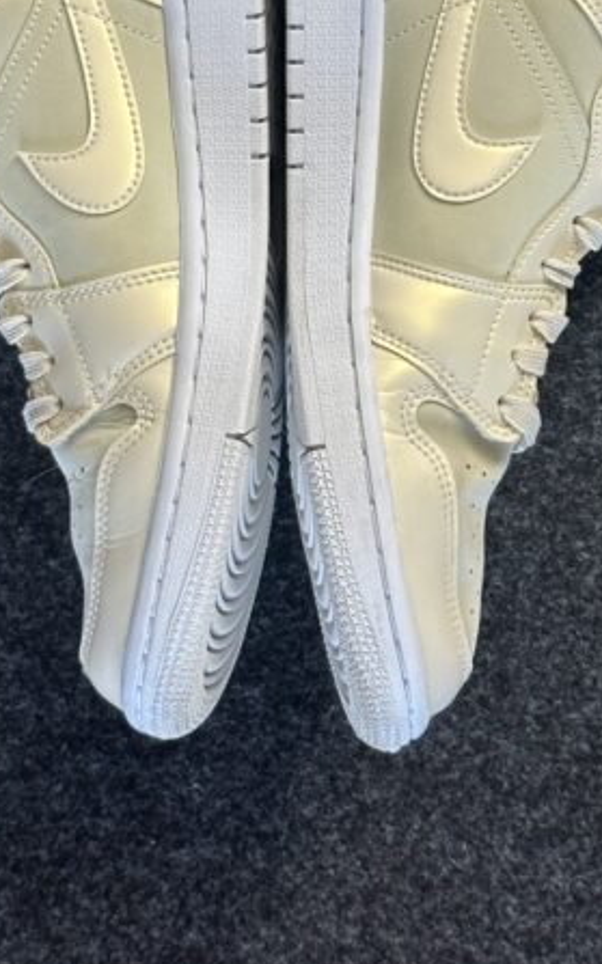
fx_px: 2391
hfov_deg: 14.3
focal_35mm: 91
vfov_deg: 22.5
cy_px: 202
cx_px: 274
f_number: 1.78
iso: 160
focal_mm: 6.86
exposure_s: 1/50
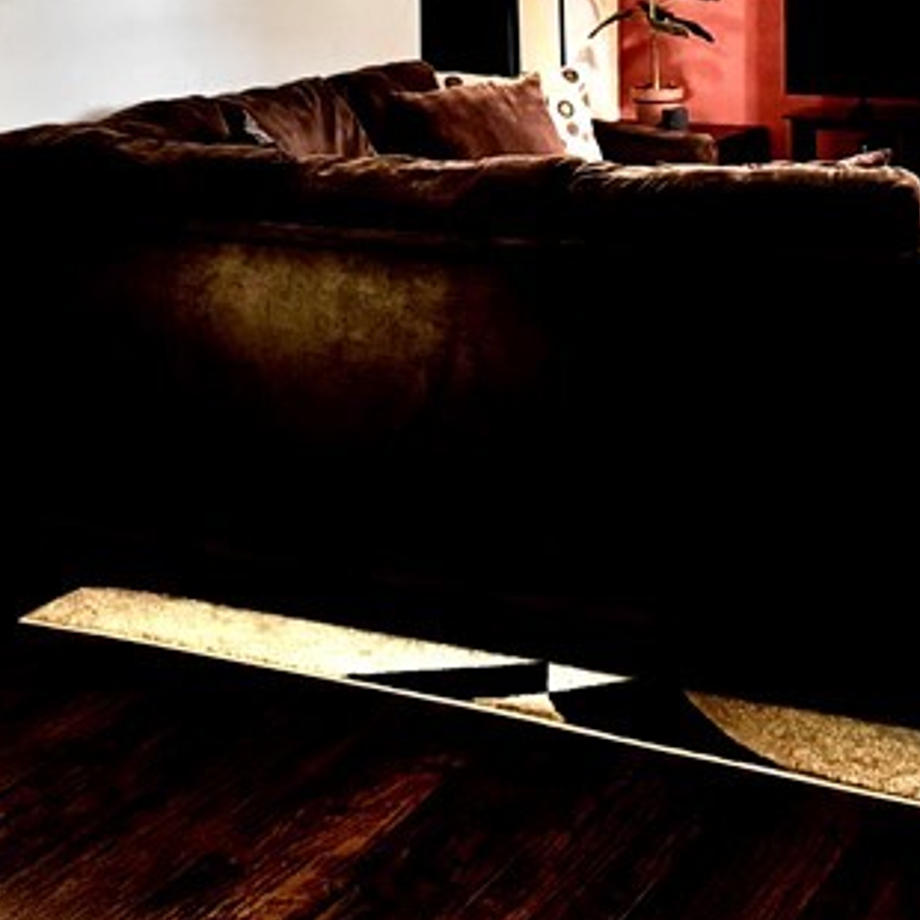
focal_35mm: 70
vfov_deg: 23.1
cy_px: -116
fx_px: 2105
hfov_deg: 24.6
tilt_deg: -1.7
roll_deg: +0.2
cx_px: 395
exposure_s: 1/60
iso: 400
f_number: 1.78
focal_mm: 6.76
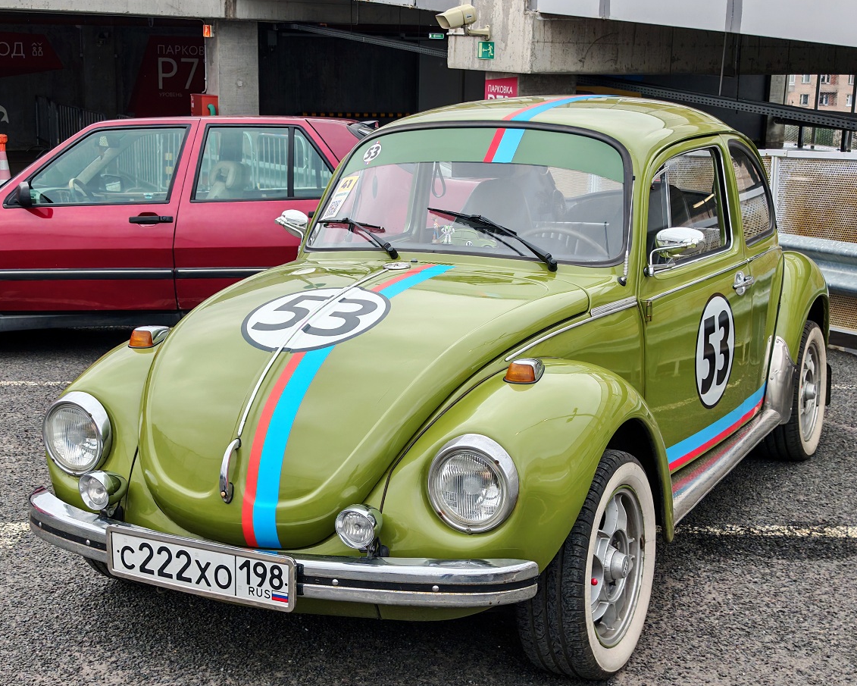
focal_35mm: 52
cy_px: 347
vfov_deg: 29.1
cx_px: 436
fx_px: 1319
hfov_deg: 36.0
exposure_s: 1/380
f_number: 2
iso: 50
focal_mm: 6.83
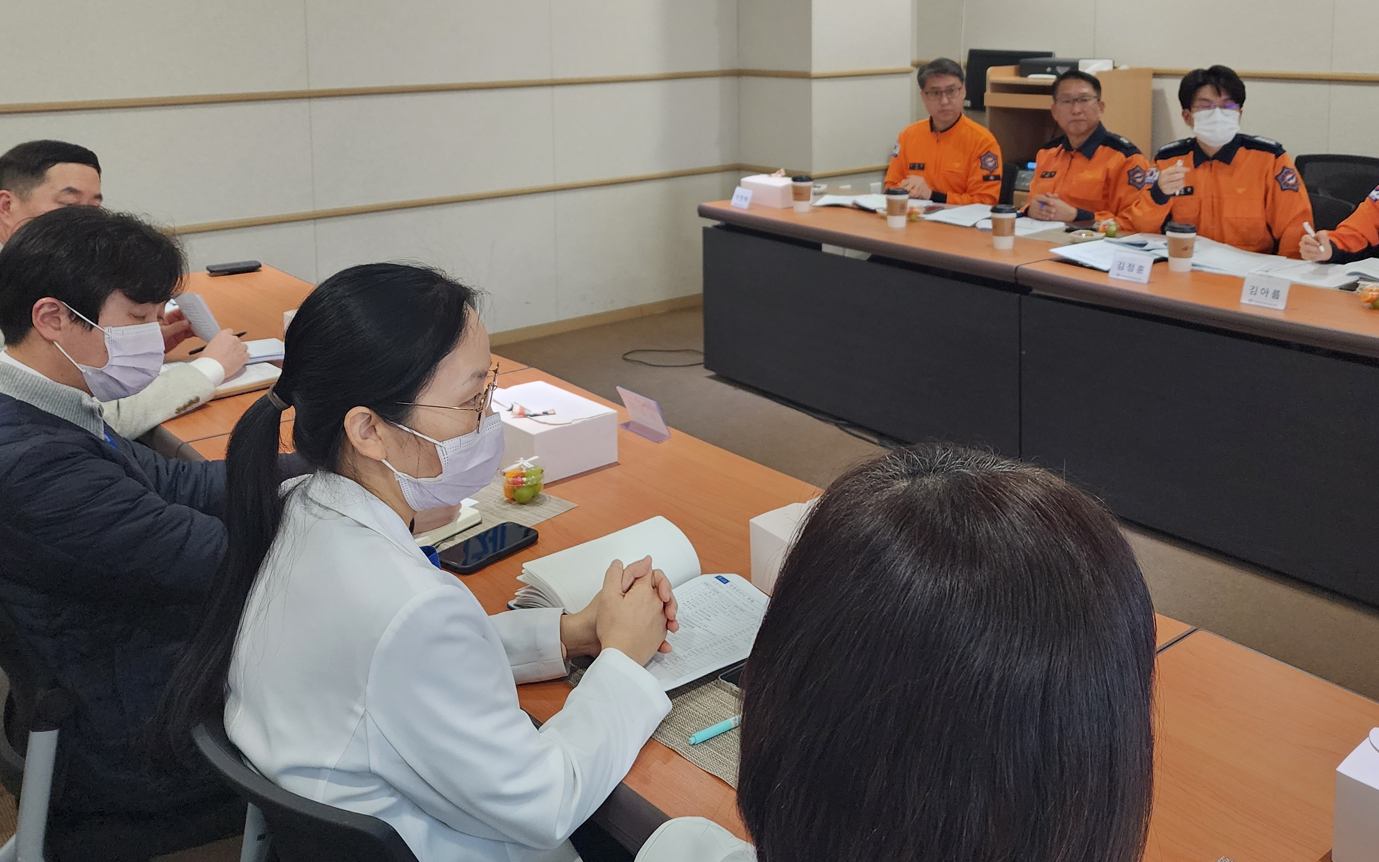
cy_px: 157
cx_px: 734
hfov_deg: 56.7
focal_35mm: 34
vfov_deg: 35.9
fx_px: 1278
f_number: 1.8
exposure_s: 1/120
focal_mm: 6.4
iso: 250
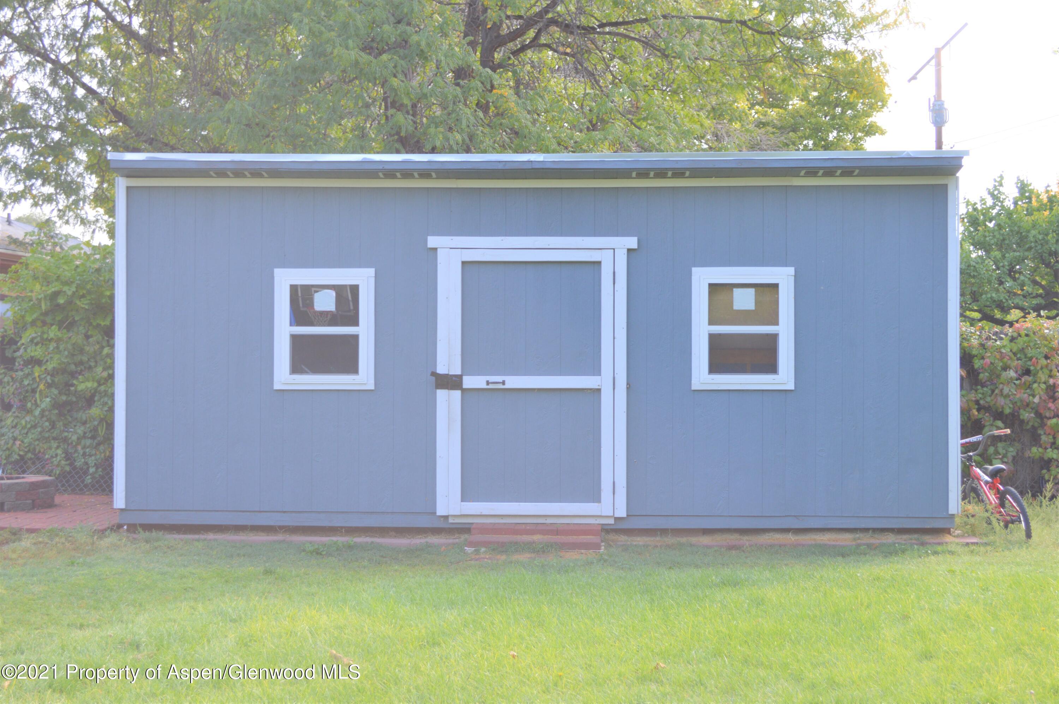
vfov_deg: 25.7
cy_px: 352
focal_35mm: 52
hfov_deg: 37.9
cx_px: 530
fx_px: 1543
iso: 125
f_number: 5.6
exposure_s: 1/125
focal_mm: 35
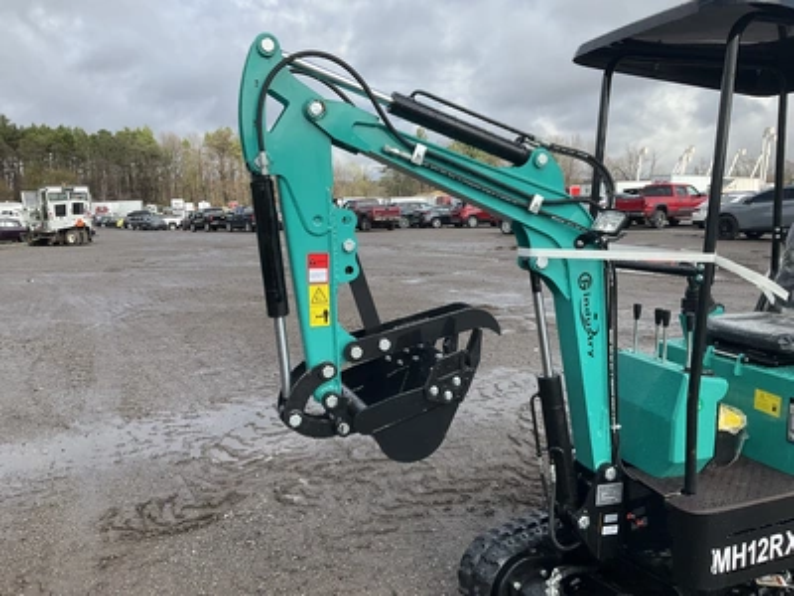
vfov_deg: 48.2
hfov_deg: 61.7
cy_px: 298
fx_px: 665
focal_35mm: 29
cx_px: 397
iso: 25
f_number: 1.8
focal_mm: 3
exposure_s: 1/1250
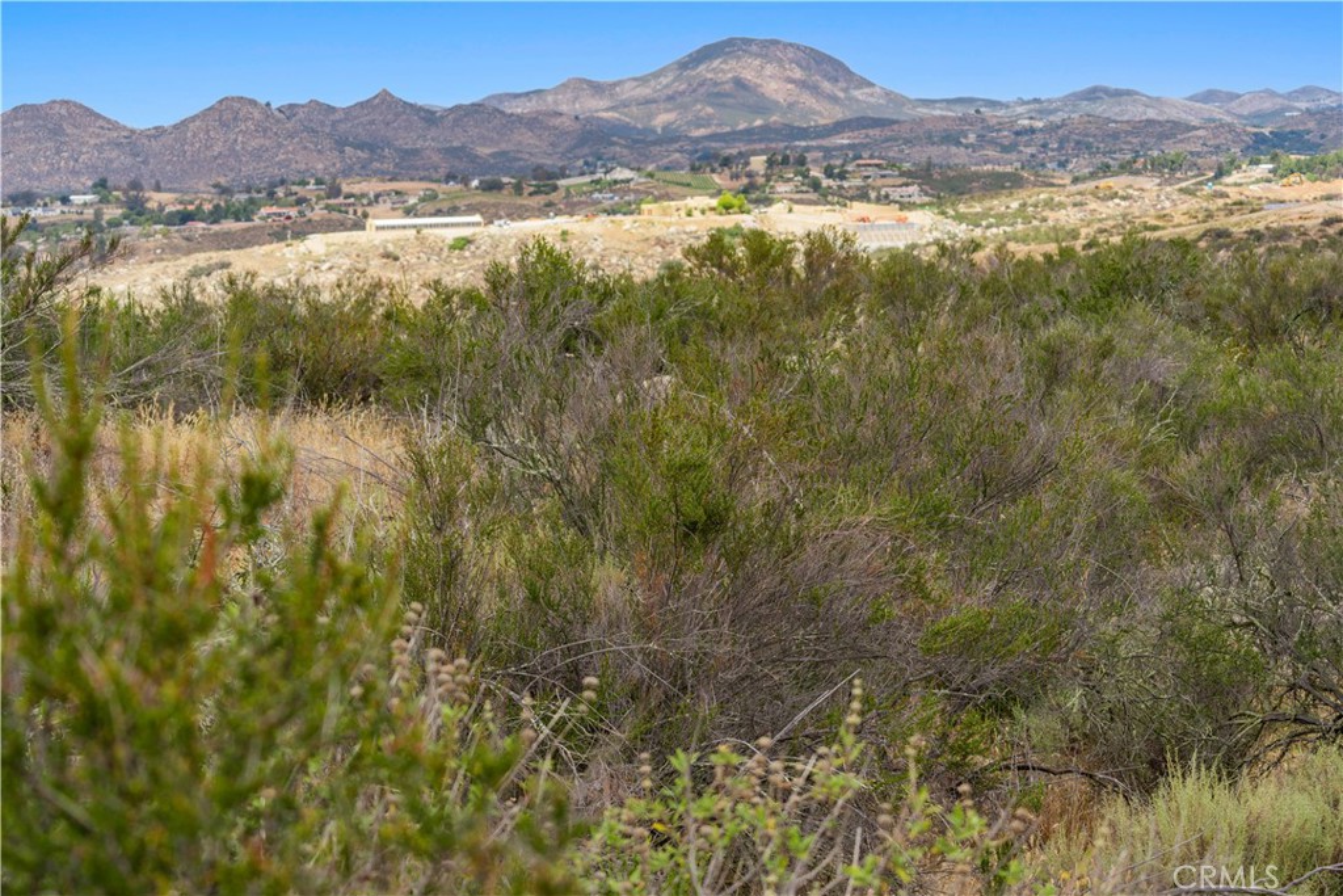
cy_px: 448
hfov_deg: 27.0
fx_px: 2798
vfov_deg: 18.2
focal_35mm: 75
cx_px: 672
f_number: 5.6
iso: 100
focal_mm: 75
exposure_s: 1/200
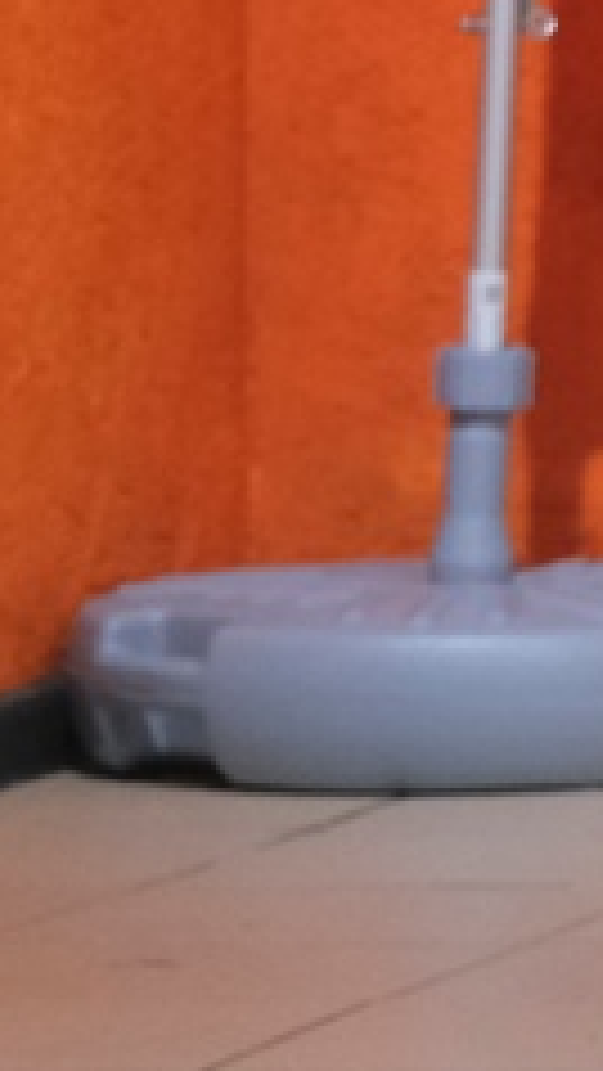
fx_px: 9800
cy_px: -637
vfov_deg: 6.2
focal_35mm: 345
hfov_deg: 3.3
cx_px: 3042
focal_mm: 32.5
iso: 1600
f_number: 4
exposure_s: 1/100
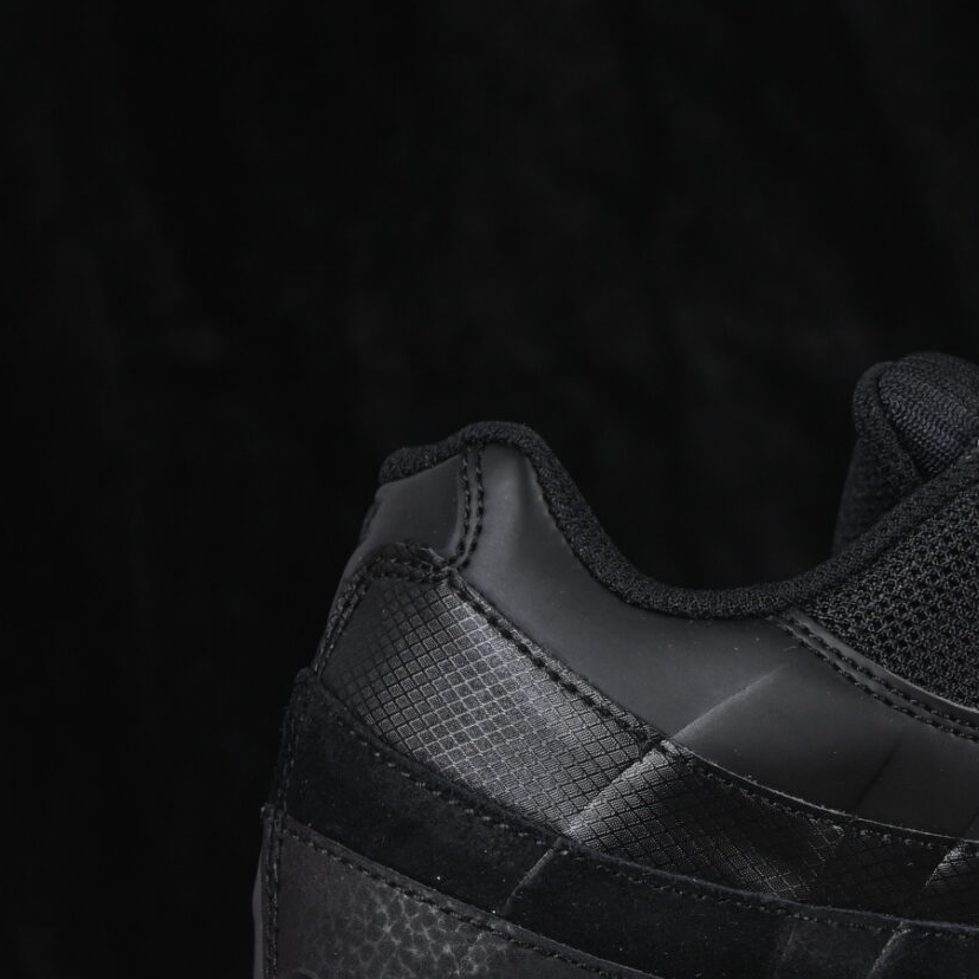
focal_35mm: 197
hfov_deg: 8.8
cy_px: 787
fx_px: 6303
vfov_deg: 8.9
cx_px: 1262
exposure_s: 1/60
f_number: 6.3
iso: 160
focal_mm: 50
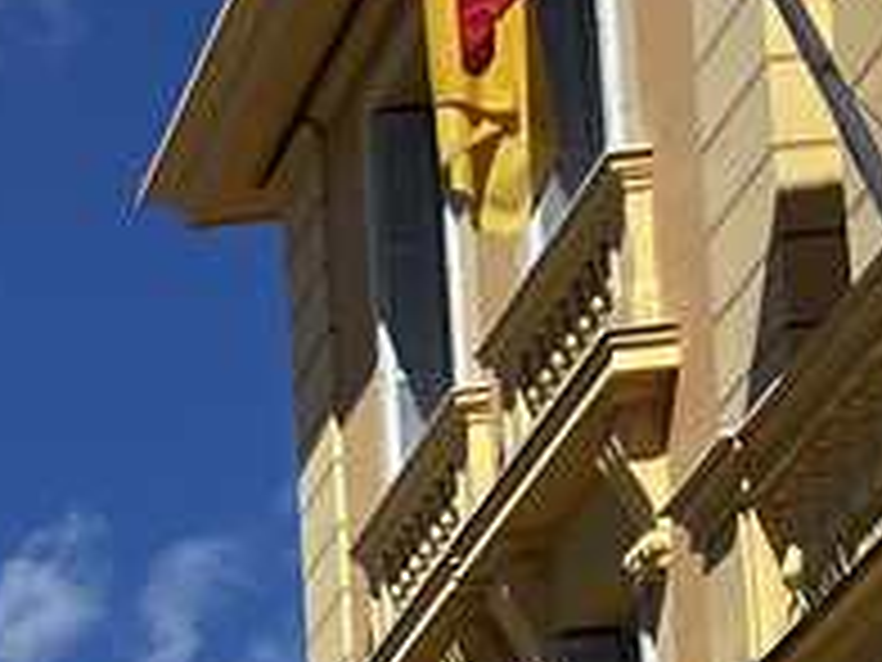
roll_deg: +1.1
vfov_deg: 8.0
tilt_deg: +5.2
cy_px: 1963
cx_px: -1544
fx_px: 4051
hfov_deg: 10.1
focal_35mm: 159
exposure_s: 1/4831
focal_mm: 5.7
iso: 50
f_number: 1.5
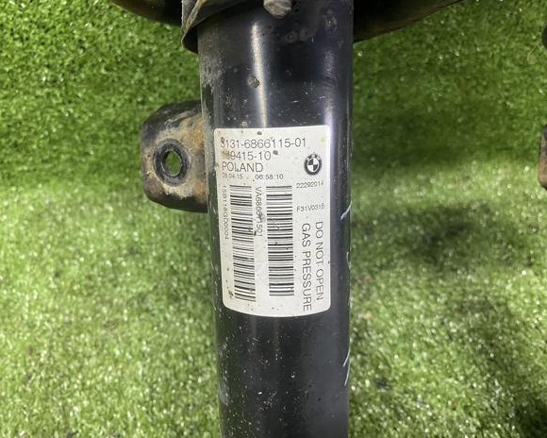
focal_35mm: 28
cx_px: 256
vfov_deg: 51.5
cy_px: 215
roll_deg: -8.4
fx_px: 453
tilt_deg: -43.6
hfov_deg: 62.2
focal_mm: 4.25
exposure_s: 1/60
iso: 200
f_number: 1.8
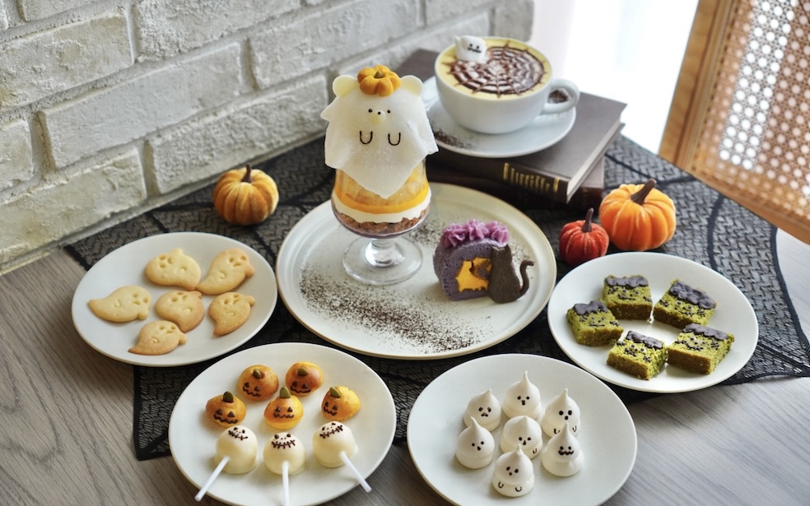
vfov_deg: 22.5
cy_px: 264
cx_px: 408
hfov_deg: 35.4
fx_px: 1270
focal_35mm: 58
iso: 640
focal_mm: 37
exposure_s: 1/125
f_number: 2.8
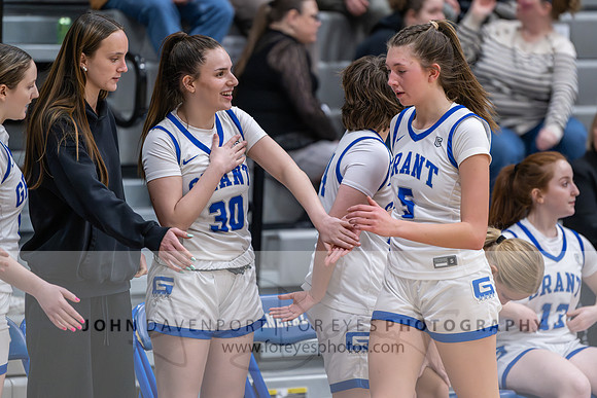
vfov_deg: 5.7
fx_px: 4001
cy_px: 158
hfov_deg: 8.5
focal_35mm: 241
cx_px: 360
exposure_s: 1/1000
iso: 7200
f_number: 2.8
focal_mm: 200
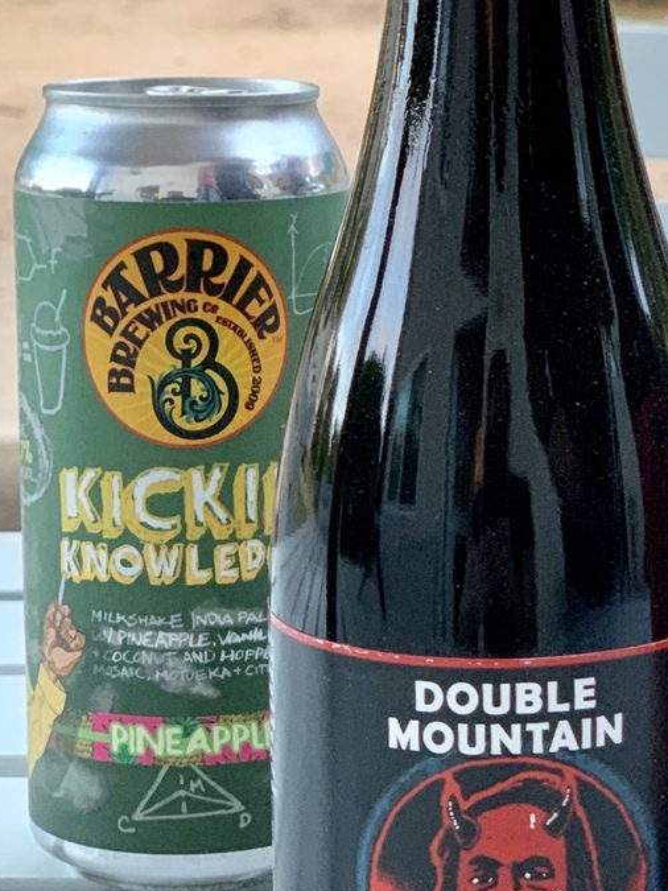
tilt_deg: -10.3
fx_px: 2857
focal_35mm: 111
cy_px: 401
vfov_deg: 17.7
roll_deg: -0.1
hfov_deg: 13.3
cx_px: 566
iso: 250
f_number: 2.4
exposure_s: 1/60
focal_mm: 6
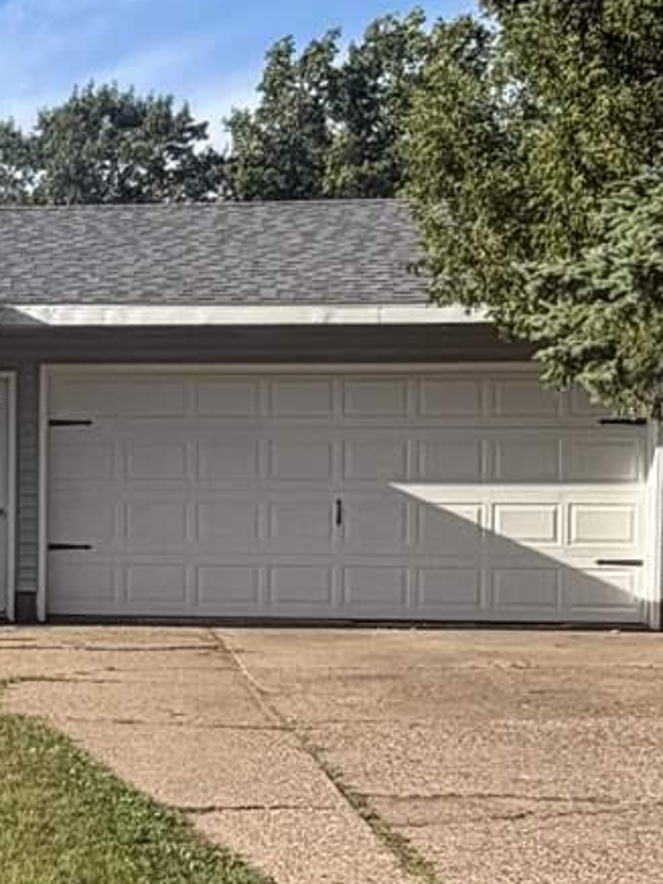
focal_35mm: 74
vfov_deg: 26.3
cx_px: -272
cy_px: 521
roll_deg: -0.8
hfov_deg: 18.1
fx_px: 1890
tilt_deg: +0.0
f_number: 2.2
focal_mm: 2.22
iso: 25
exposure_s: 1/770
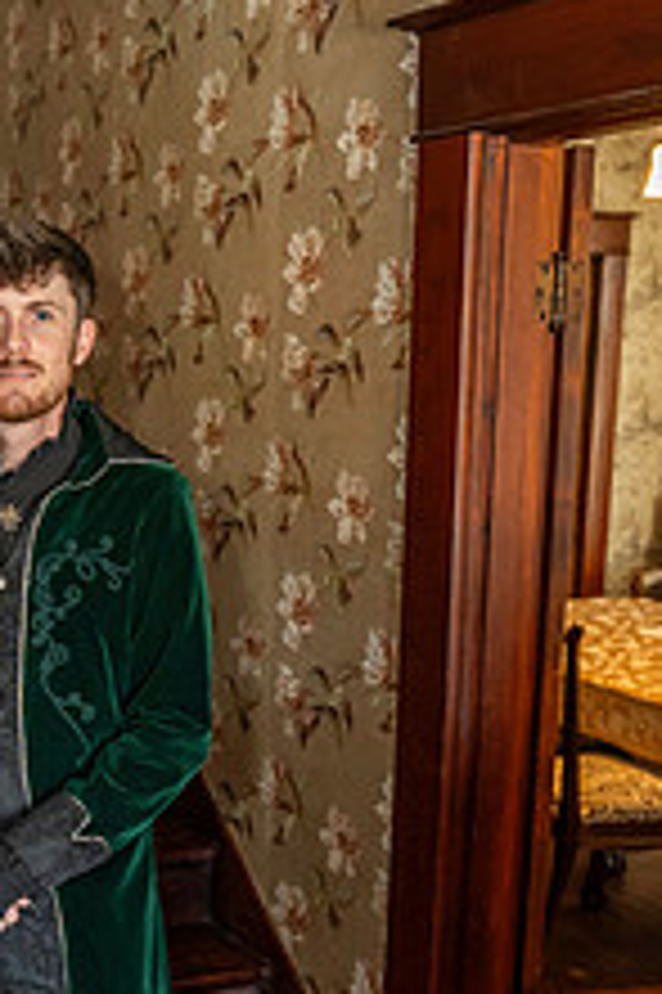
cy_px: 783
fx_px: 1575
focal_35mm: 57
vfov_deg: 34.1
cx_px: 54
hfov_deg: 23.1
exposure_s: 1/100
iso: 6400
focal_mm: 28
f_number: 4
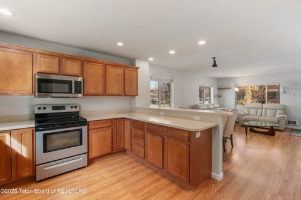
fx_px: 134
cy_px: 100
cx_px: 150
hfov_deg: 96.8
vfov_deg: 73.7
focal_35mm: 16
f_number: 11
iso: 250
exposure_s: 1/2
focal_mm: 16
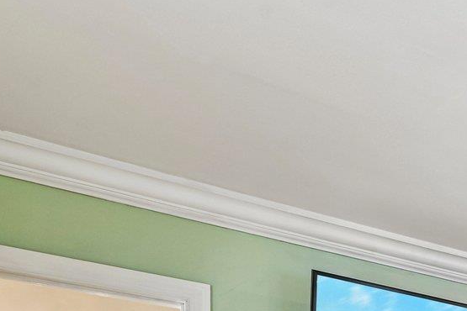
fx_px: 765
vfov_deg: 18.2
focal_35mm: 59
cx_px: 808
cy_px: 557
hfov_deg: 22.5
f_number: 9
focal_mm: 16
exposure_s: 1/10
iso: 250
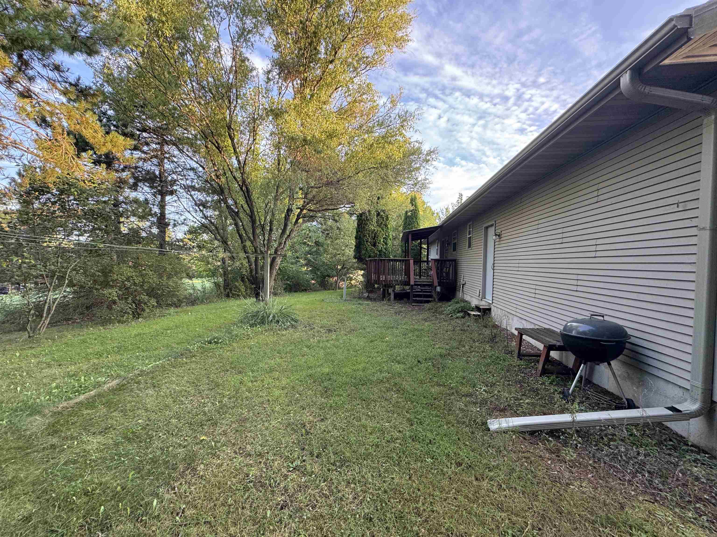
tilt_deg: -0.9
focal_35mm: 14
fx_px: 290
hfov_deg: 102.1
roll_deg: -1.1
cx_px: 358
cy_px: 268
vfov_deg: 85.7
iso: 125
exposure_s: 1/99
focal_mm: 2.22
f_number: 2.2
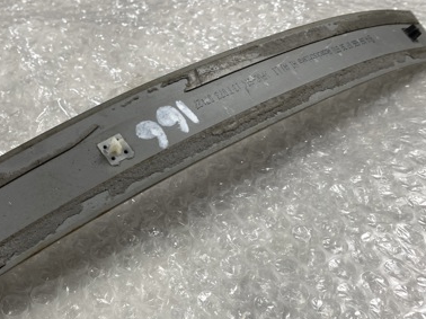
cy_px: 214
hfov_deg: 41.9
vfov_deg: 32.6
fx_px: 541
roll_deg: +2.2
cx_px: 115
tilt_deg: -44.9
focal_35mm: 44
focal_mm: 4.25
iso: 40
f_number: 1.8
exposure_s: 1/100
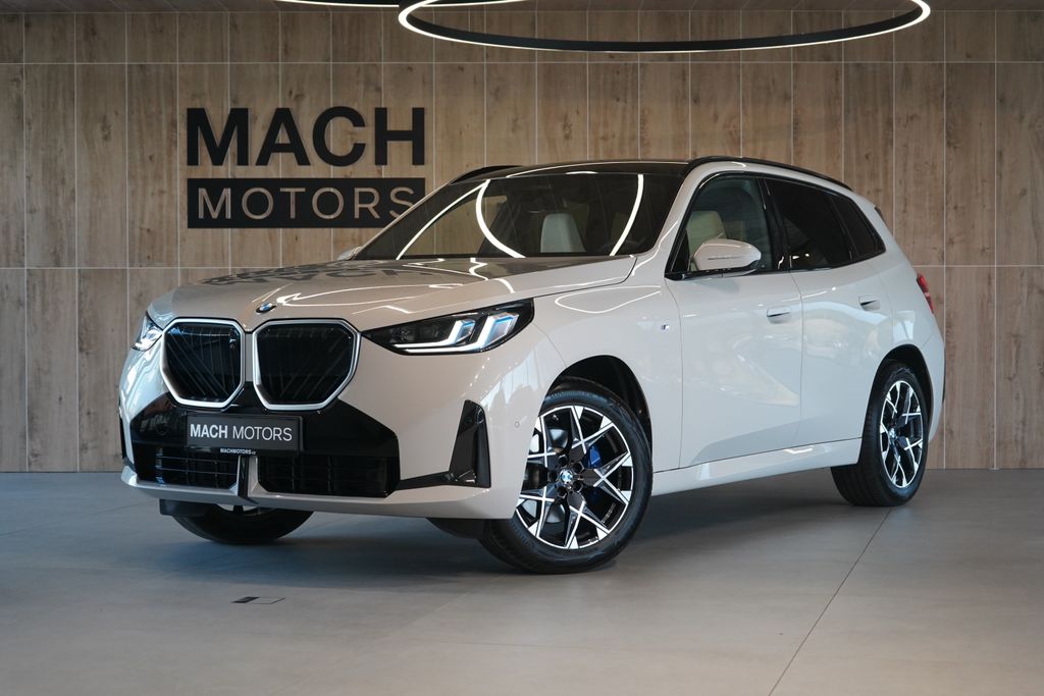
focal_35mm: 65
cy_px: 348
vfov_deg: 20.9
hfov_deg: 31.0
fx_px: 1885
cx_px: 522
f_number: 5.6
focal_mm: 65
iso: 2500
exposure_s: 1/160
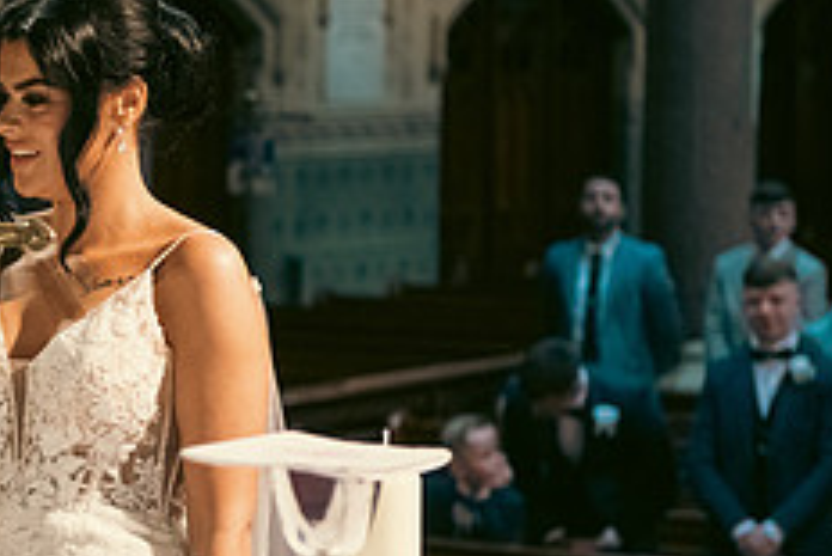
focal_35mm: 175
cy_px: 317
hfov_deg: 11.6
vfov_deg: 7.9
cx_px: -86
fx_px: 4047
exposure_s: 1/160
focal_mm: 70
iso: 800
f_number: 3.5
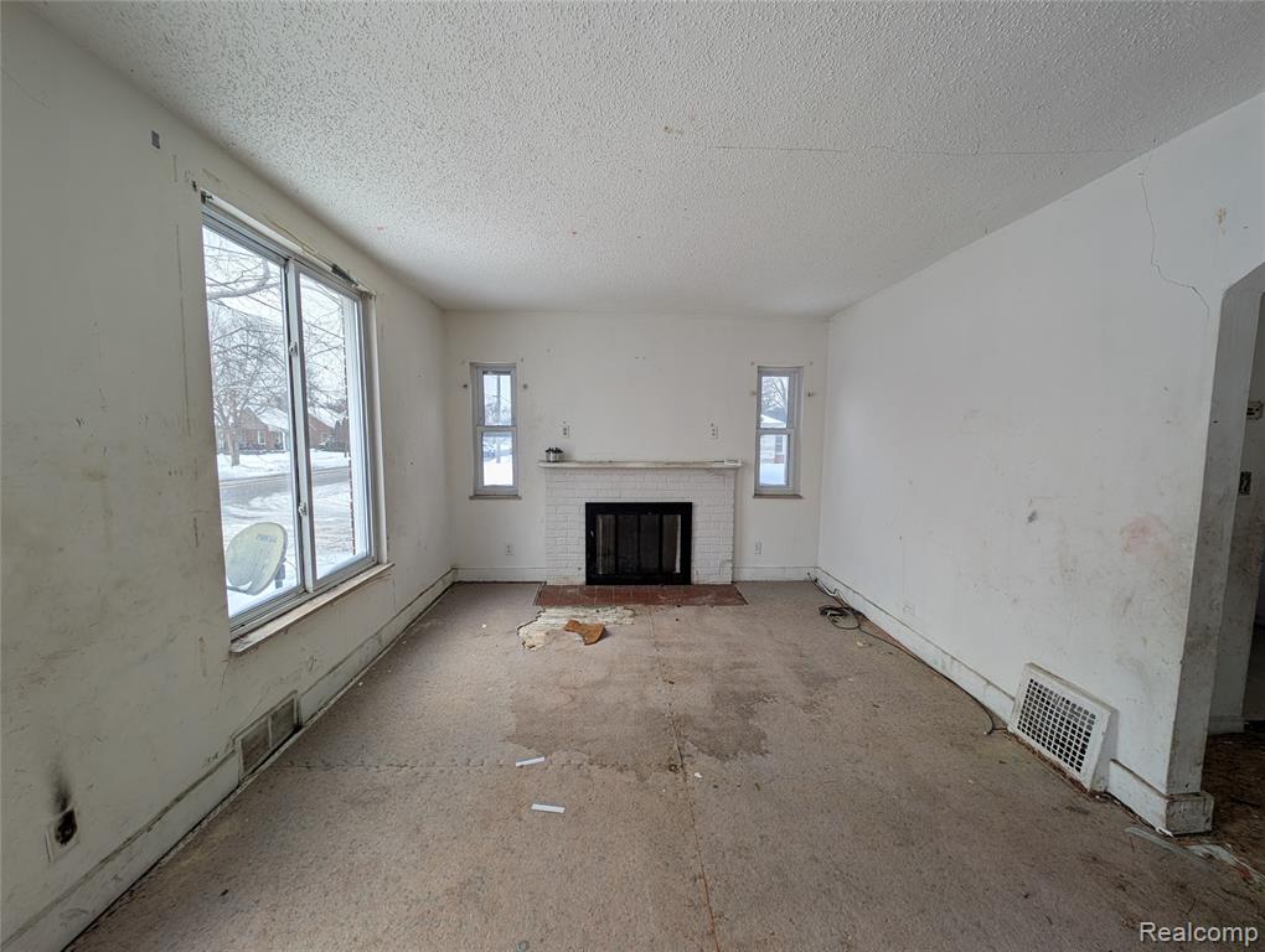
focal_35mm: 12
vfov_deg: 94.6
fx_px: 439
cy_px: 476
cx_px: 632
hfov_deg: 110.5
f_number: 1.95
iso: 37
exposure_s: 1/327
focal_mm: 2.23
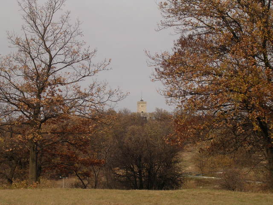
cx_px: 136
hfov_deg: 17.1
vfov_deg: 12.9
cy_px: 102
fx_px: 907
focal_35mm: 115
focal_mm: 17.4
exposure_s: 1/209
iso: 100
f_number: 4.9
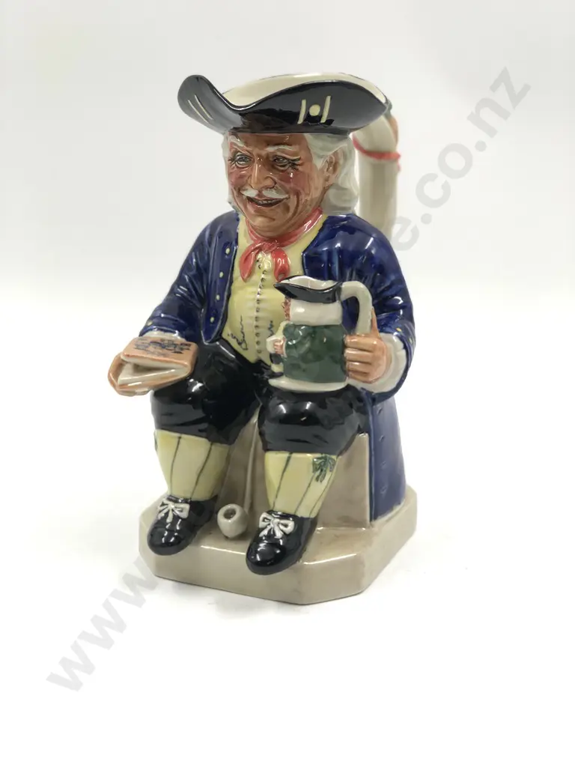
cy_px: 384
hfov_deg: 25.7
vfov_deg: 33.8
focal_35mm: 57
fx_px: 1262
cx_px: 288
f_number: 2.8
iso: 25
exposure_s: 1/100
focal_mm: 6.6
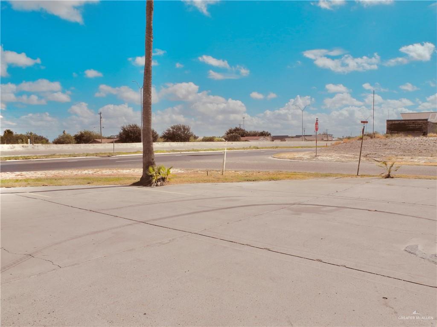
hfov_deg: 63.4
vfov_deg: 49.7
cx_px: 218
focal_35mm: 28
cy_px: 164
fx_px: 353
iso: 100
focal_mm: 6
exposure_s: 1/800
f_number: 6.3
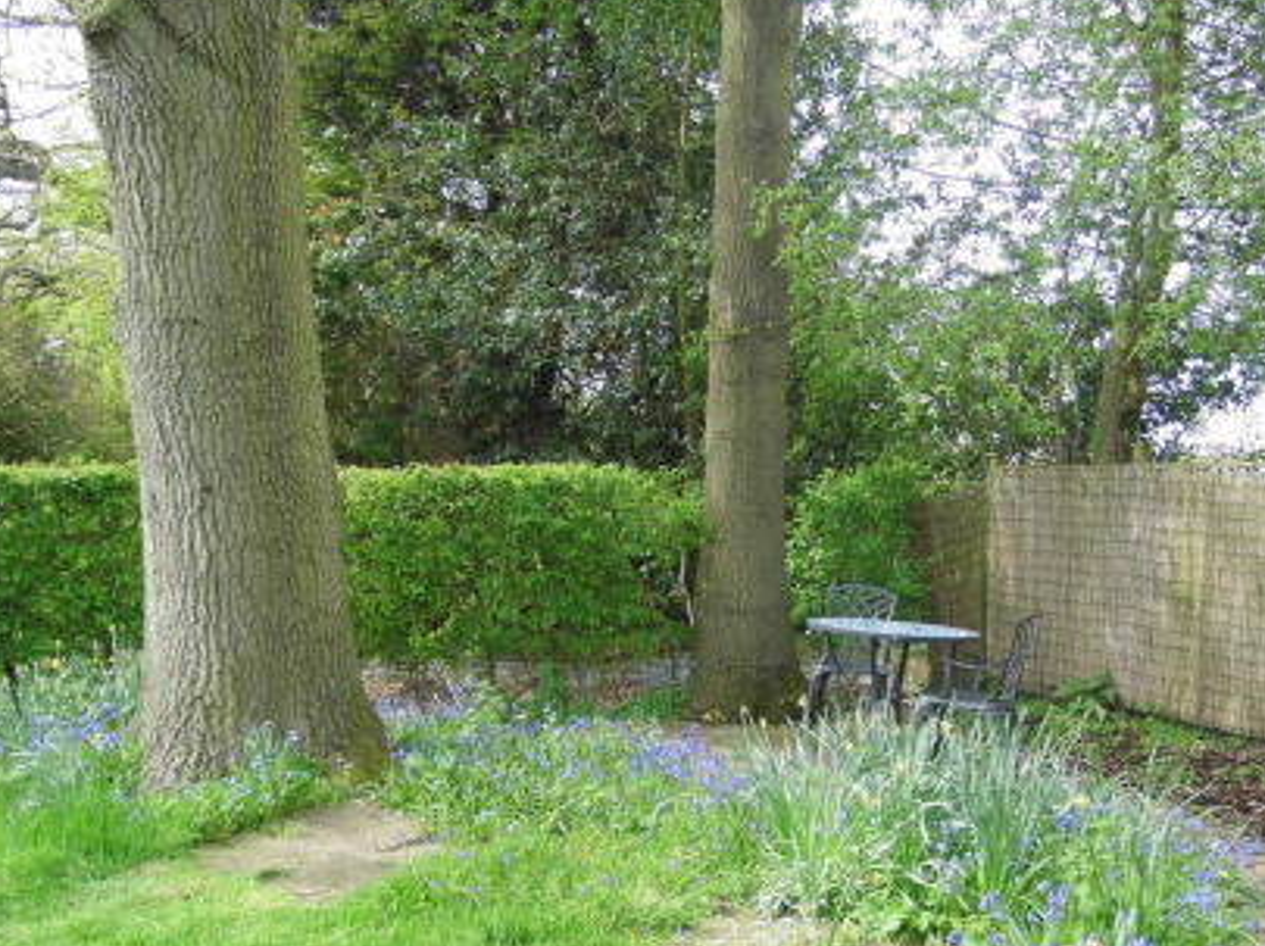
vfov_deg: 39.1
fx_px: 1314
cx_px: 642
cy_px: 635
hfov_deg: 51.4
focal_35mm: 36
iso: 100
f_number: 3
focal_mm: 4.5
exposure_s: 1/200
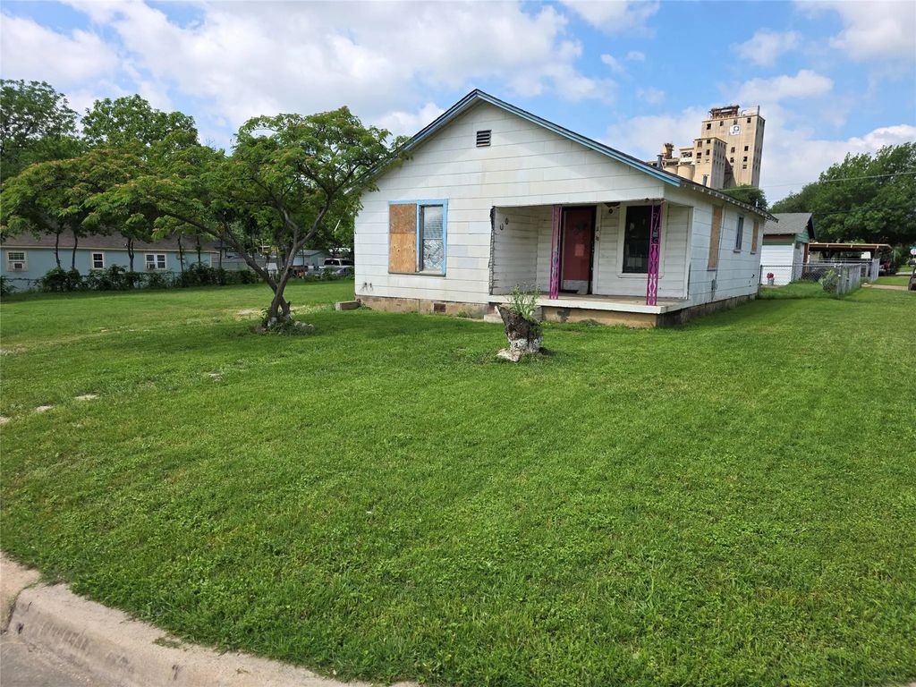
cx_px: 458
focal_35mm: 23
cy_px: 344
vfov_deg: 58.9
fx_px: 609
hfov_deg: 73.9
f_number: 1.7
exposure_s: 1/4333
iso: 80
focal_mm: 6.3
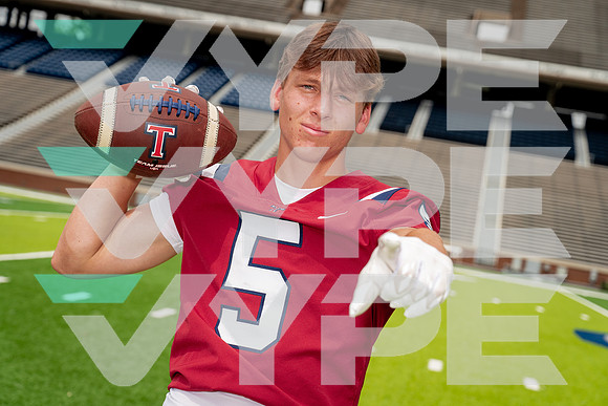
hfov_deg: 30.7
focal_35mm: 66
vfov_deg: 20.8
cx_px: 304
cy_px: 203
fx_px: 1107
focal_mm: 64
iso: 100
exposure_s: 1/640
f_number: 5
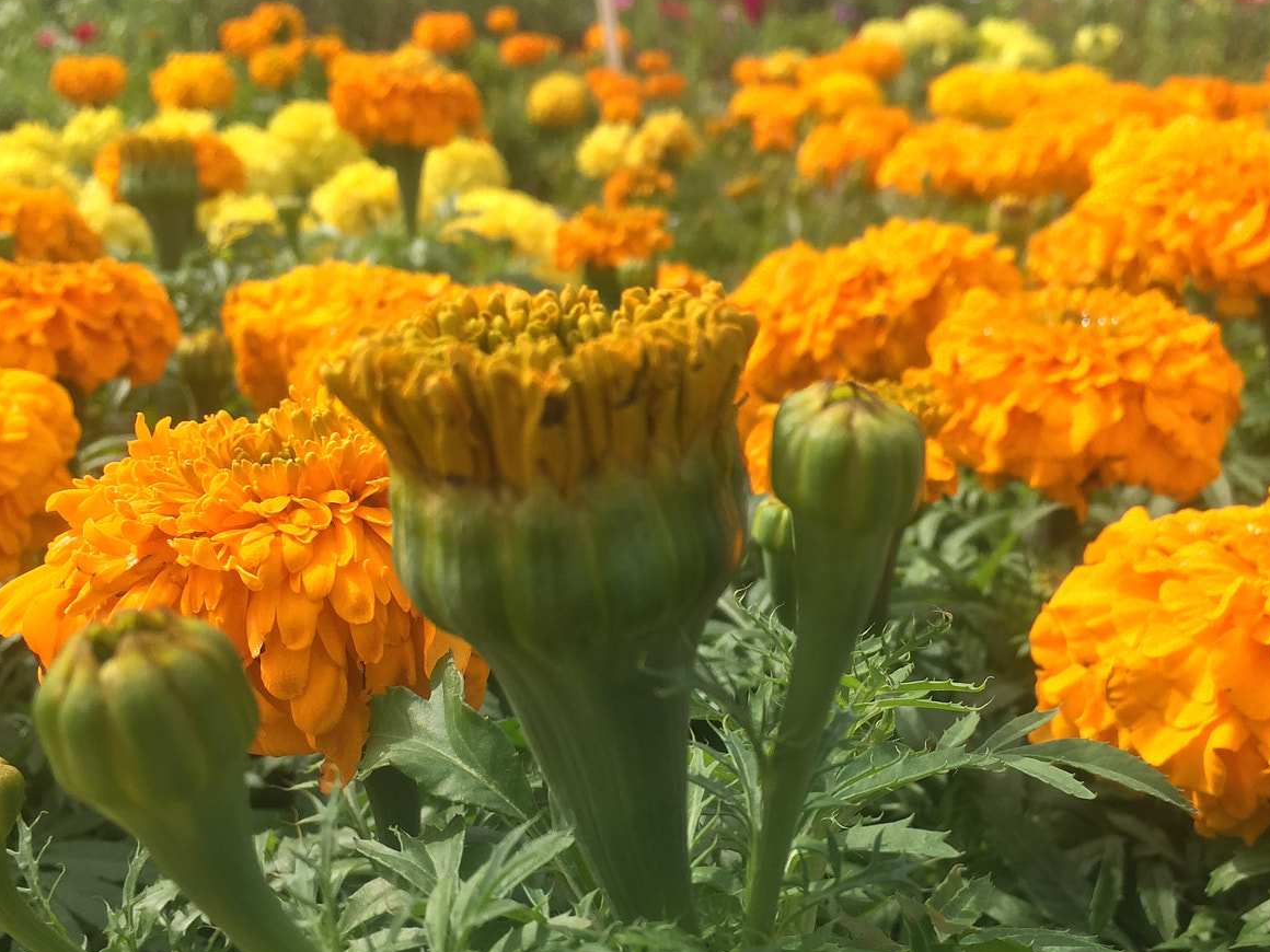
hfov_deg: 46.6
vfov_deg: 35.6
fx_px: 1468
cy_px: 642
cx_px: 751
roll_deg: -2.3
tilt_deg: -21.0
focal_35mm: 40
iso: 32
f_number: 2.2
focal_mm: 4.15
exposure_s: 1/1647
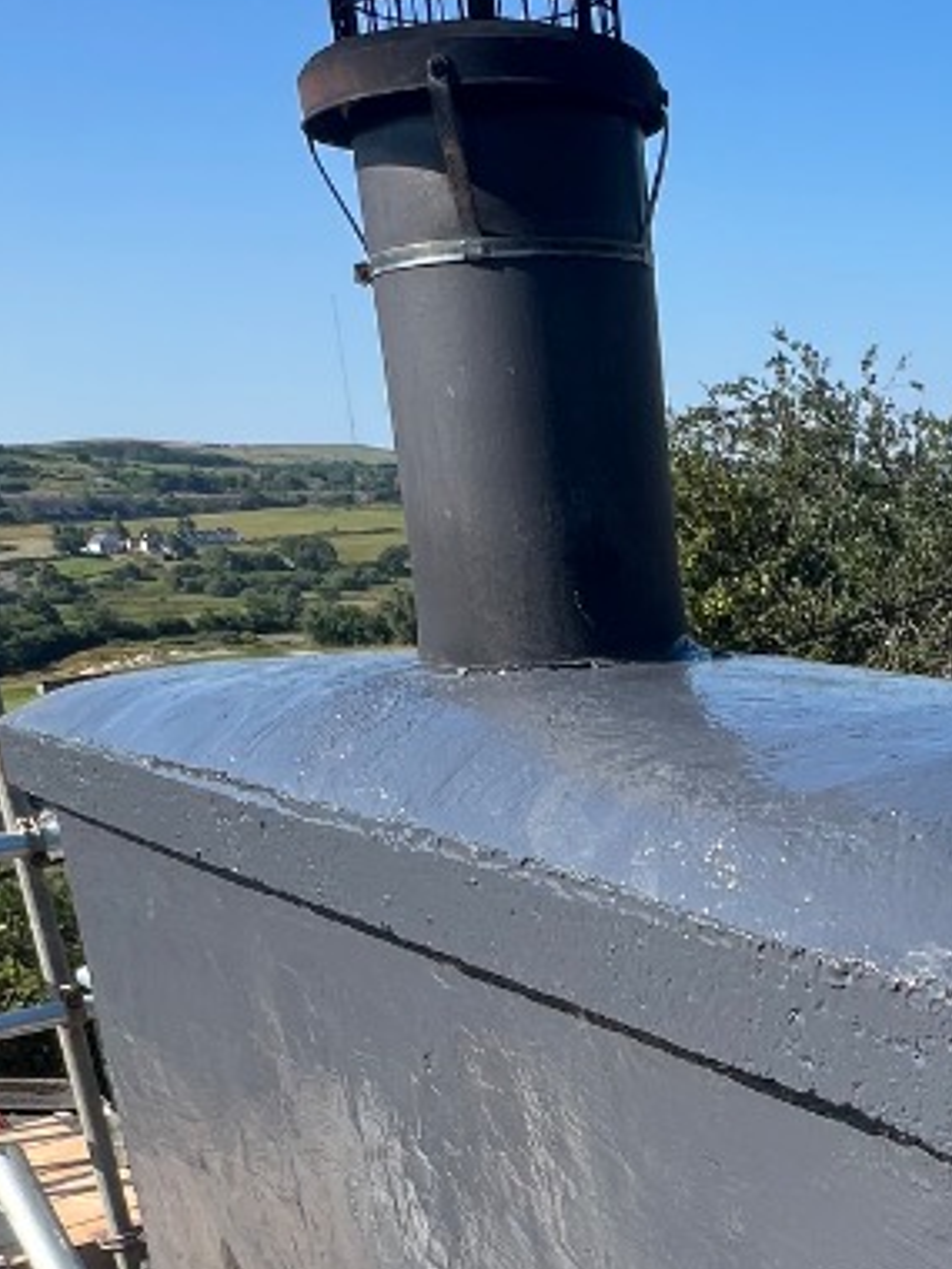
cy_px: 1149
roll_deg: +2.5
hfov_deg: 33.0
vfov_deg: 42.0
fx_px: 1503
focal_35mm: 41
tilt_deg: -22.7
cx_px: 892
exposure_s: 1/713
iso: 32
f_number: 1.8
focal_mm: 1.57
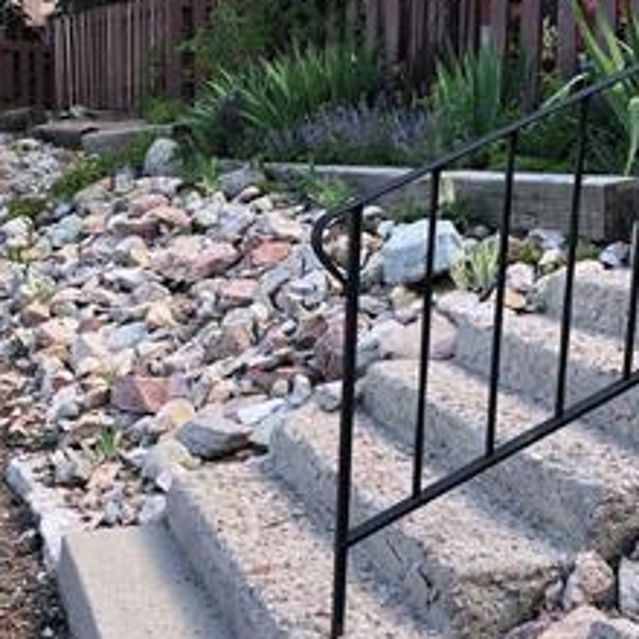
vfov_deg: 31.6
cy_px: 328
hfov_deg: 31.6
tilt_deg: -8.3
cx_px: 298
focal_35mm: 54
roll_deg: -1.7
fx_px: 1128
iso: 20
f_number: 1.8
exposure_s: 1/191
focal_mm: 3.99
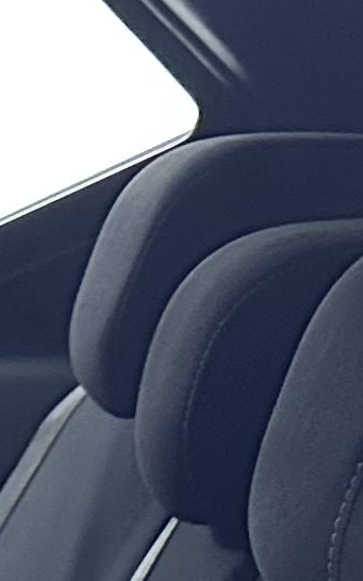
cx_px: -960
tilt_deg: -18.8
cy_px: 1097
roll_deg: +0.5
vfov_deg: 10.4
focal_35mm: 188
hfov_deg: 6.1
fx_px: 2977
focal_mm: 6.86
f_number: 1.78
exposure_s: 1/50
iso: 500
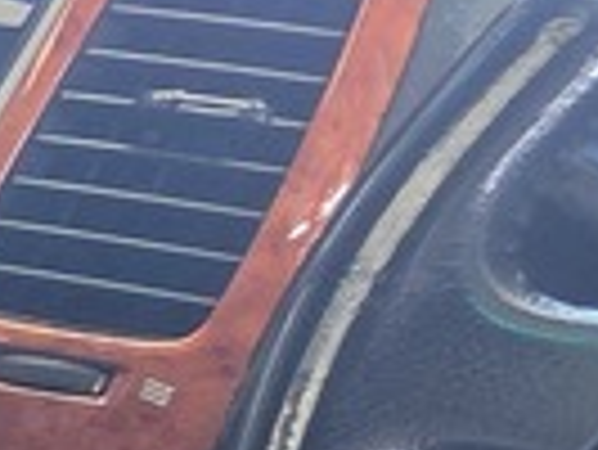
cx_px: -1286
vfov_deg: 13.1
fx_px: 1729
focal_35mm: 100
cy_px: 868
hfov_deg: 10.8
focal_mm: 2.2
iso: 400
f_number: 2.2
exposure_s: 1/50
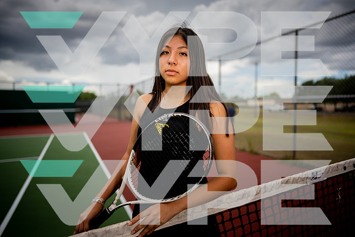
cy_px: 118
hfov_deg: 73.7
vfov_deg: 53.2
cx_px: 178
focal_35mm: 24
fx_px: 237
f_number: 1.4
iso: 50
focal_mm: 24
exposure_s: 1/2000
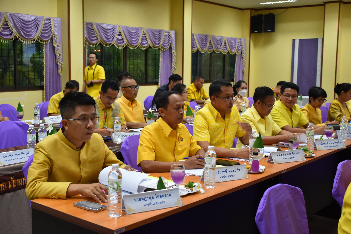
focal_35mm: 45
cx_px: 176
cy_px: 117
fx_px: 439
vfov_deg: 29.9
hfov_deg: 43.6
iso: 800
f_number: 4
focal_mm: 30
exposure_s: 1/60
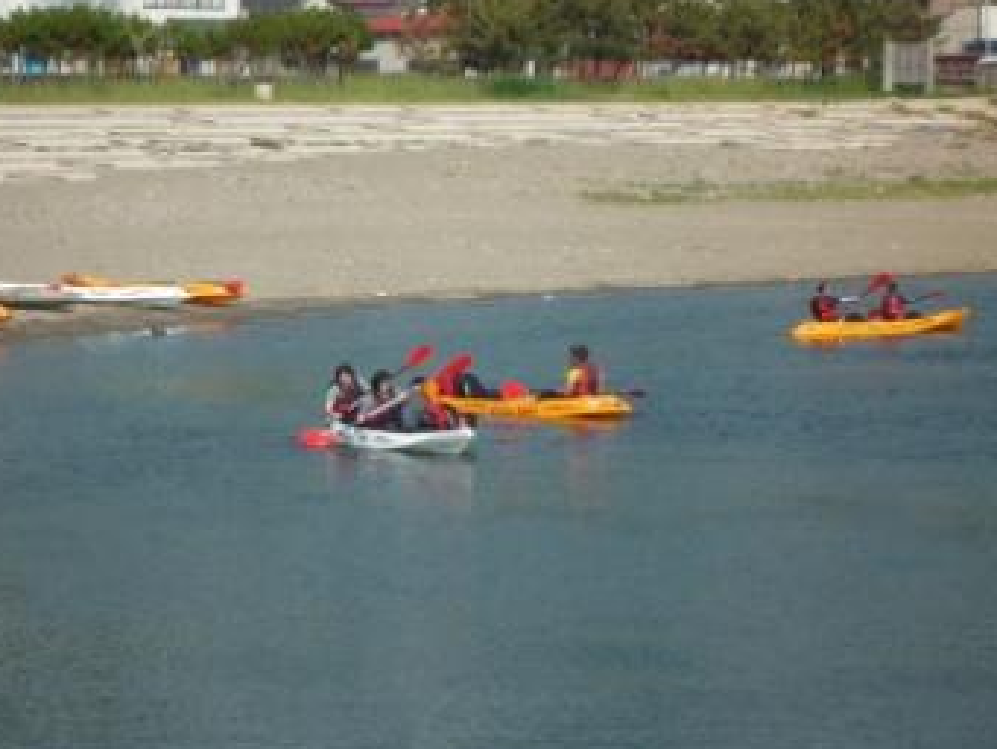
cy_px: 296
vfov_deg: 9.1
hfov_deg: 12.0
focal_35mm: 164
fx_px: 4725
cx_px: 494
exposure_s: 1/500
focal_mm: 22
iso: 100
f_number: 5.9
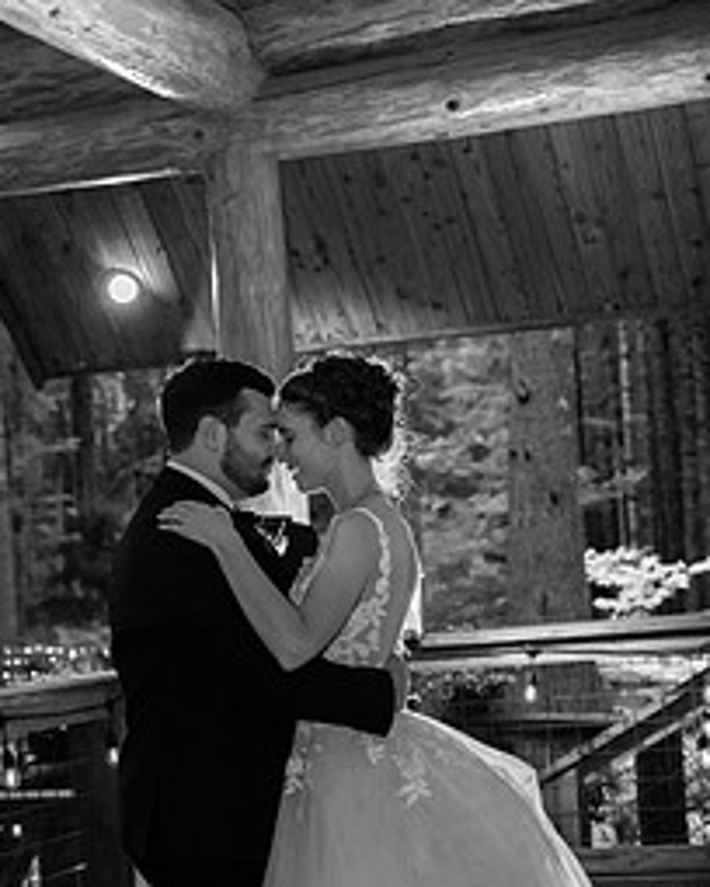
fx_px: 2390
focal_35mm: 91
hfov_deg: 16.8
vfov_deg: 20.9
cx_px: 226
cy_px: 609
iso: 800
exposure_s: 1/320
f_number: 4
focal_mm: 55
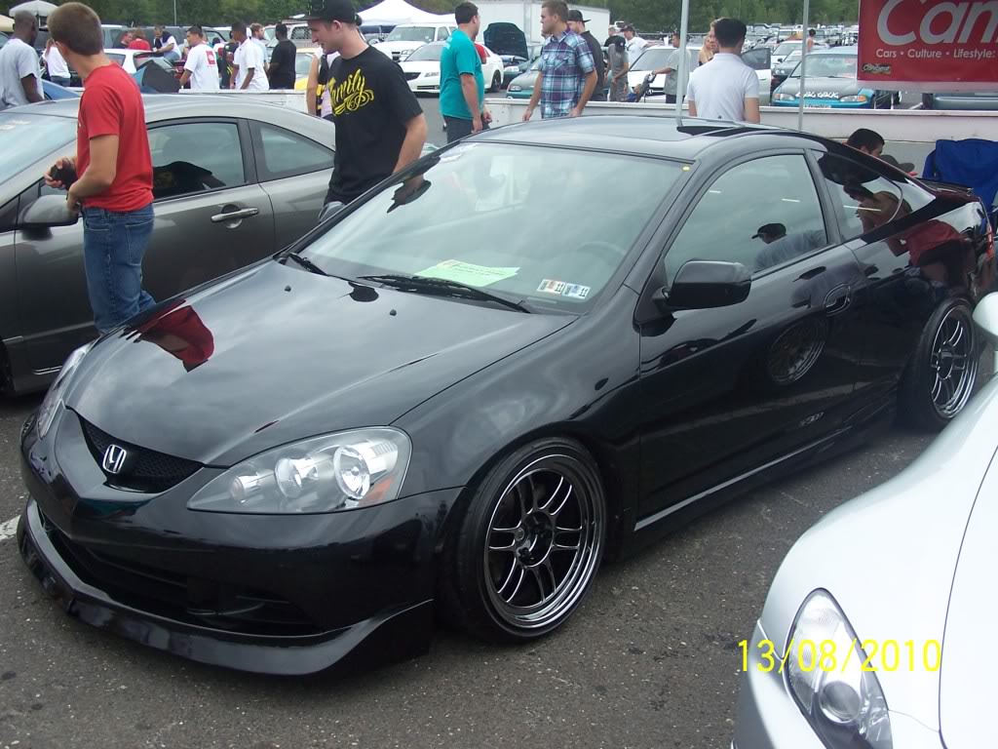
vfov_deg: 33.6
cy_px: 374
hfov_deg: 43.9
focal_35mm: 43
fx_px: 1240
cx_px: 499
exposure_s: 1/500
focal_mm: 7.1
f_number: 2.8
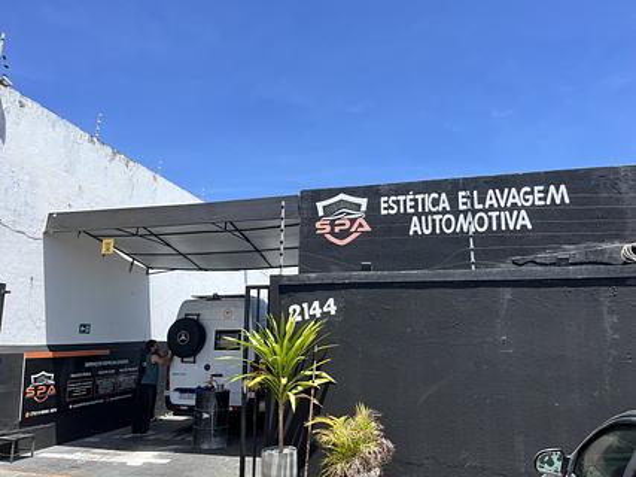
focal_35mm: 26
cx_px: 318
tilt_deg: +10.5
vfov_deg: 53.0
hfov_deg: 67.3
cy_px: 238
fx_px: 478
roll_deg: +0.9
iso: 50
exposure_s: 1/2967
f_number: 1.6
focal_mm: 5.1
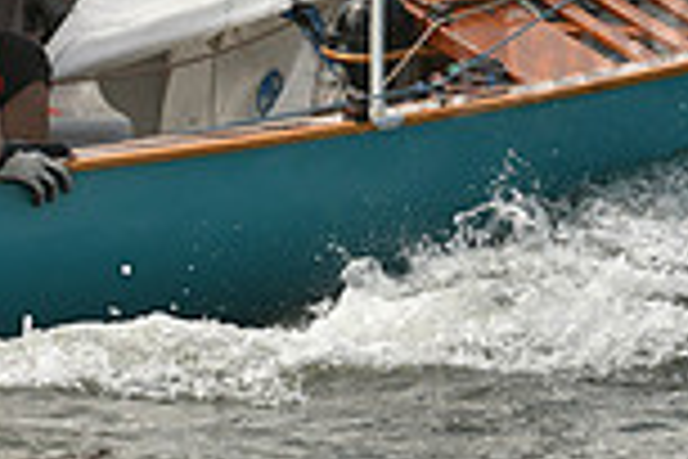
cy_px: -169
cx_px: 216
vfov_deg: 1.8
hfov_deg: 2.7
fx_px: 14485
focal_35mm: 758
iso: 250
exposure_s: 1/1250
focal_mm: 200
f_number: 5.6
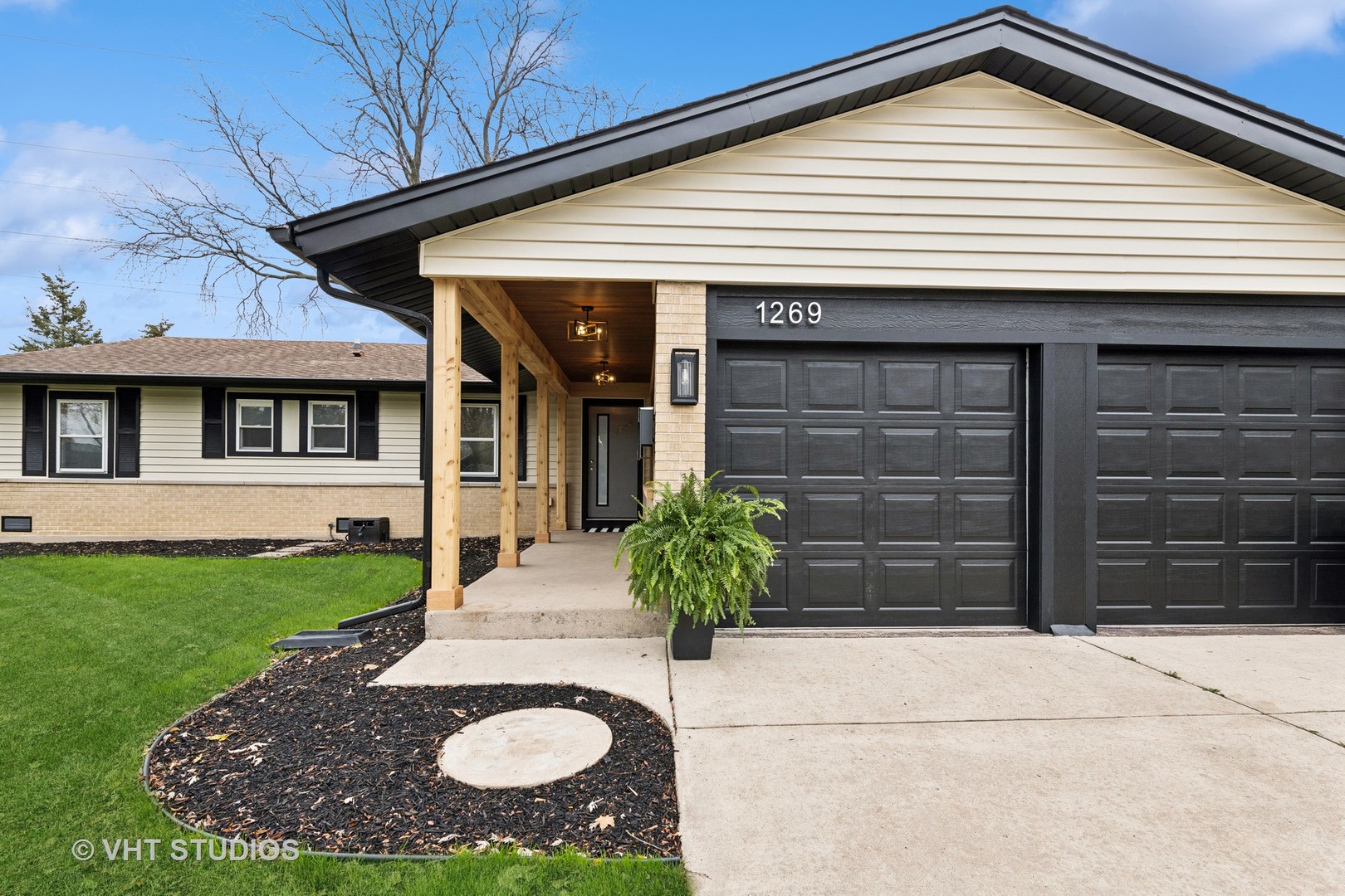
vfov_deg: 73.7
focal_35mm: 16
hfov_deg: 96.7
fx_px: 598
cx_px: 672
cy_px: 448
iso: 200
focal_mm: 16
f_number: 9.5
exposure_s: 1/125
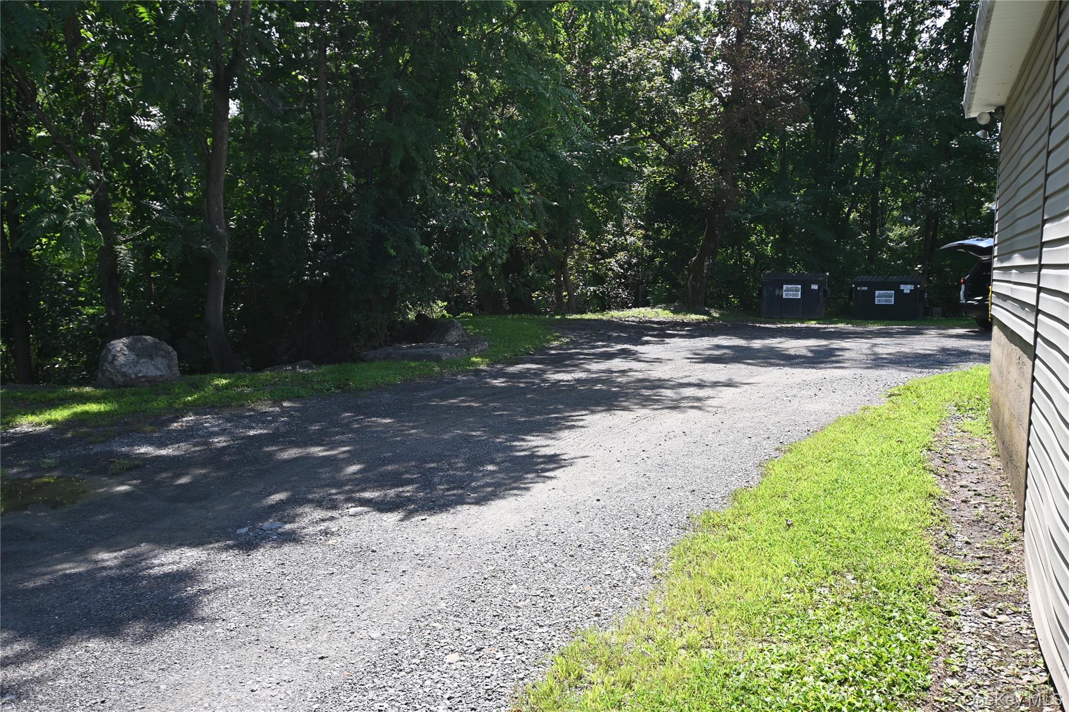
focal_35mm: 30
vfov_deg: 43.6
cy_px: 356
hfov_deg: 61.9
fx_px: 891
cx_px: 534
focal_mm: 20
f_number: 5.6
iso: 110
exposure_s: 1/250
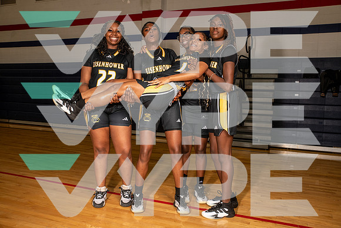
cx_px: 170
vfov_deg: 38.9
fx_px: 322
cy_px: 114
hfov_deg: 55.8
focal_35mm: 34
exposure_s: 1/320
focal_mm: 34
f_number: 7.1
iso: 400
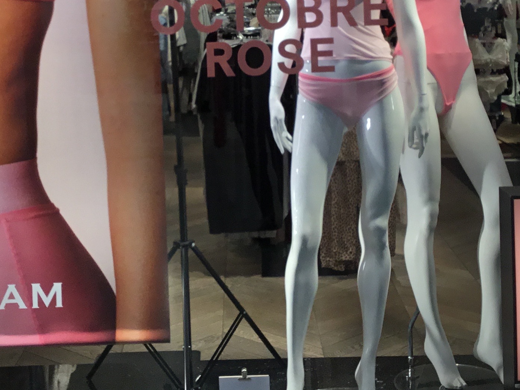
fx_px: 1097
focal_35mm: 73
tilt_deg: -2.0
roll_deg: +2.2
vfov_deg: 19.8
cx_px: 215
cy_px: 38
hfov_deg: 26.6
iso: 40
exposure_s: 1/100
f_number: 2.4
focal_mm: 3.3
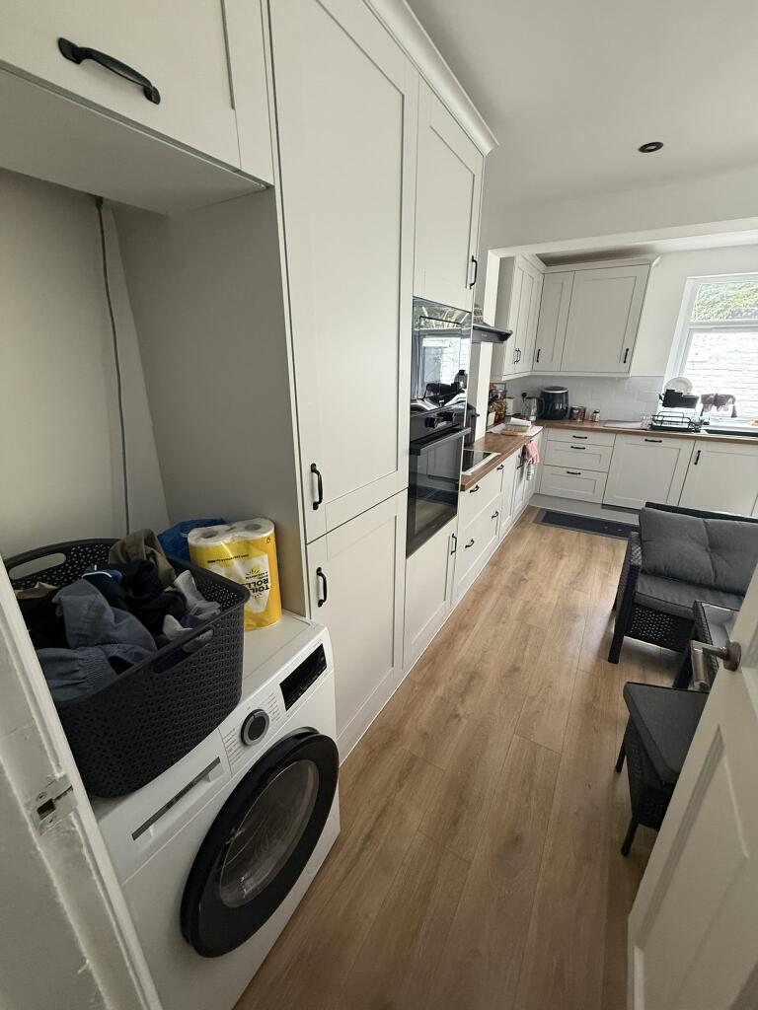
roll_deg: -0.1
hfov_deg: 85.7
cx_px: 379
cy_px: 505
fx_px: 409
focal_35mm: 14
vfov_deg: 102.1
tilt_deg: -18.3
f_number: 2.2
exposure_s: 1/50
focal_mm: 2.22
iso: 250
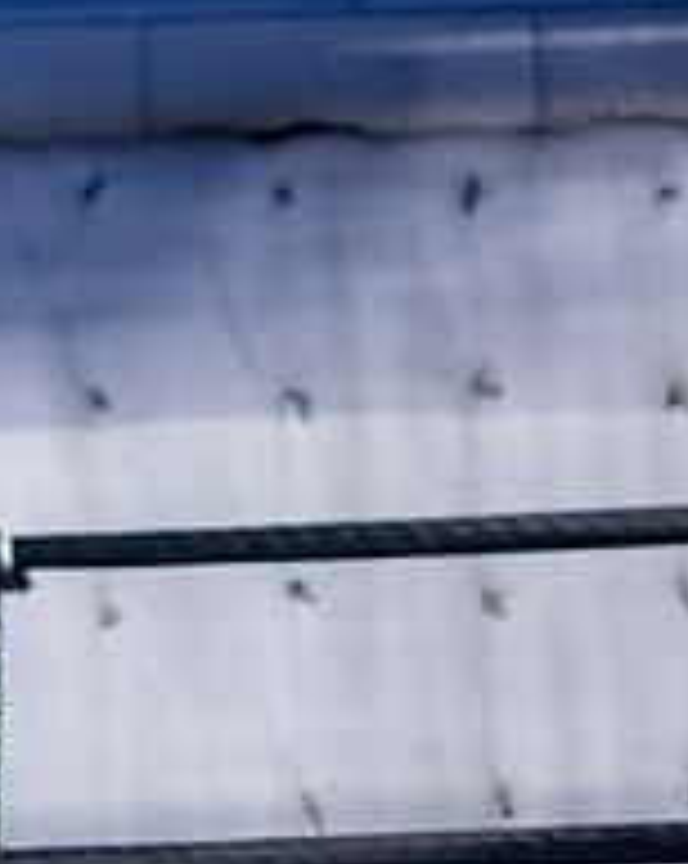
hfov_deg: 7.2
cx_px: -157
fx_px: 5434
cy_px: 124
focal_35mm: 213
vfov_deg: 9.1
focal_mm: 50
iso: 2000
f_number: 1.8
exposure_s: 1/500
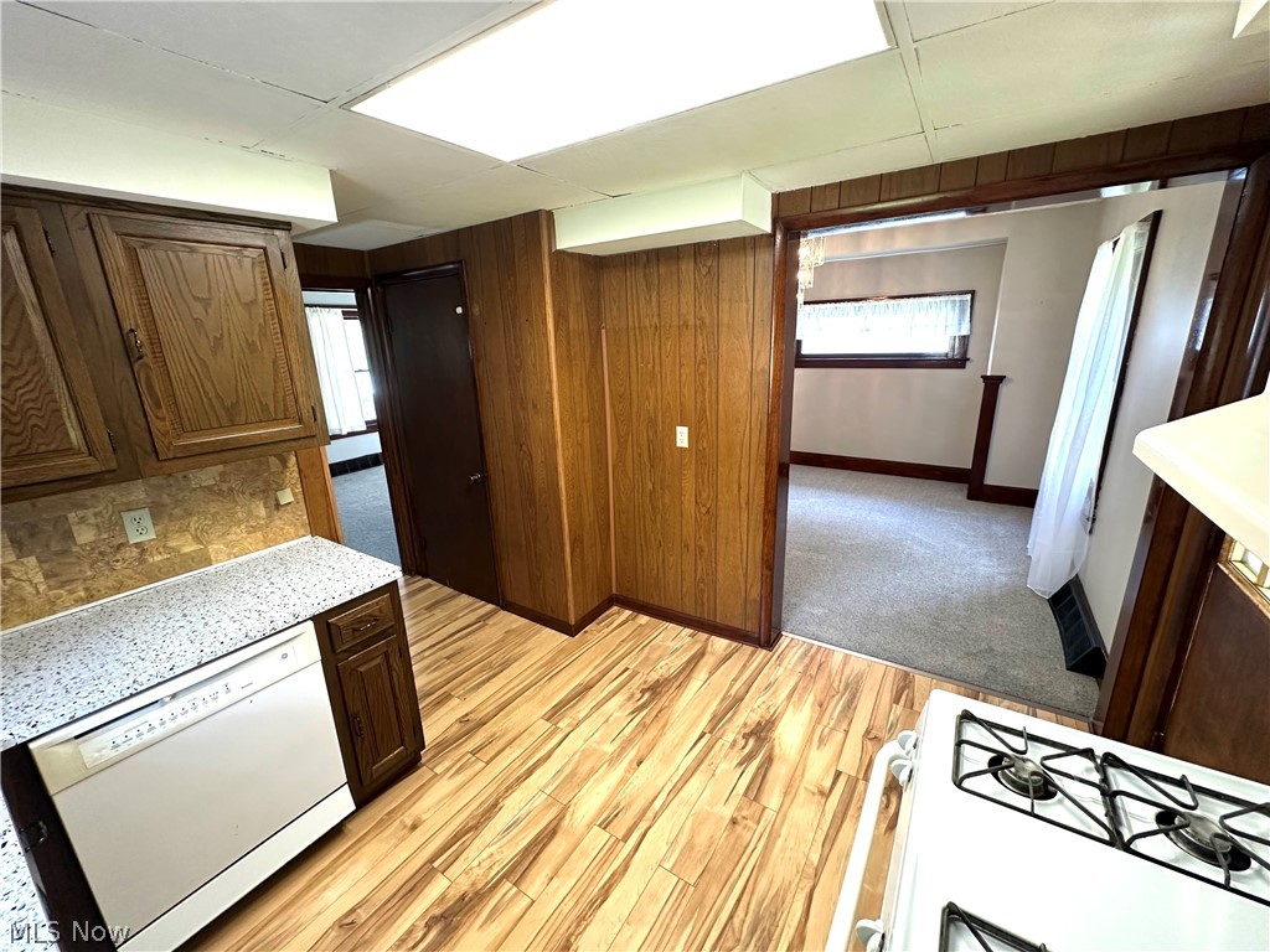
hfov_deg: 102.1
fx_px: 514
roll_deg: +1.9
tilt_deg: -15.5
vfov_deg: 85.7
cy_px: 476
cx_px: 635
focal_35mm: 14
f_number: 2.2
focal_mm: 2.22
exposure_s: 1/60
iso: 200
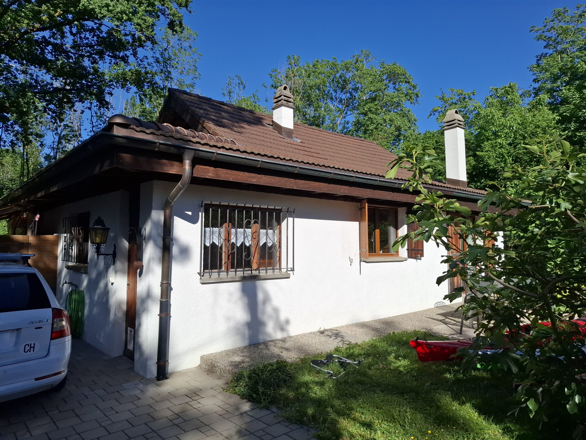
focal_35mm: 23
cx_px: 293
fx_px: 389
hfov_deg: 73.9
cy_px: 220
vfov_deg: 58.9
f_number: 1.8
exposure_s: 1/3247
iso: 50
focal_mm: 5.54
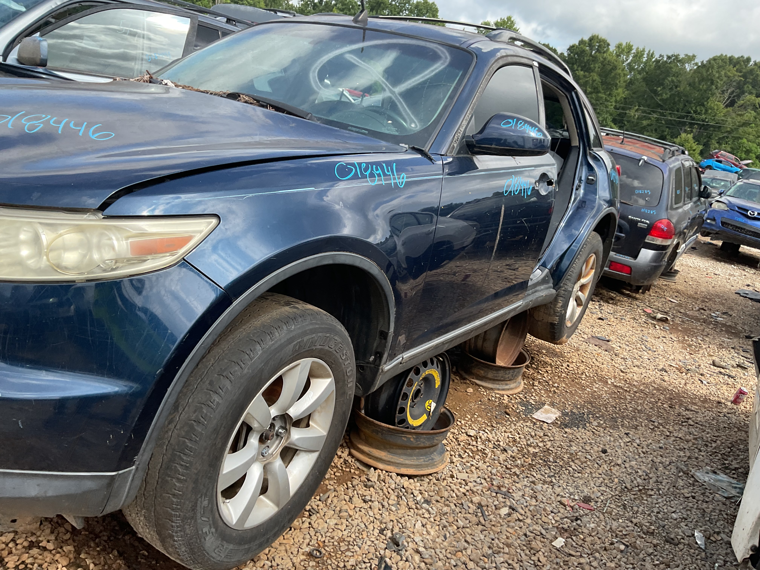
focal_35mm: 29
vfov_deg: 48.2
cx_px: 380
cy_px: 285
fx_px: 637
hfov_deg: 61.7
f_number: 1.8
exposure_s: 1/568
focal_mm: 3
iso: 16
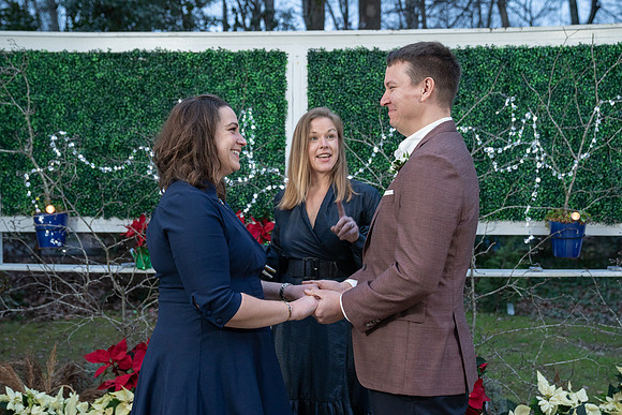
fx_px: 763
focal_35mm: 44
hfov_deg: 44.3
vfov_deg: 30.4
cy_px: 227
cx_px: 300
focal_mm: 40
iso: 2000
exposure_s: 1/100
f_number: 3.5
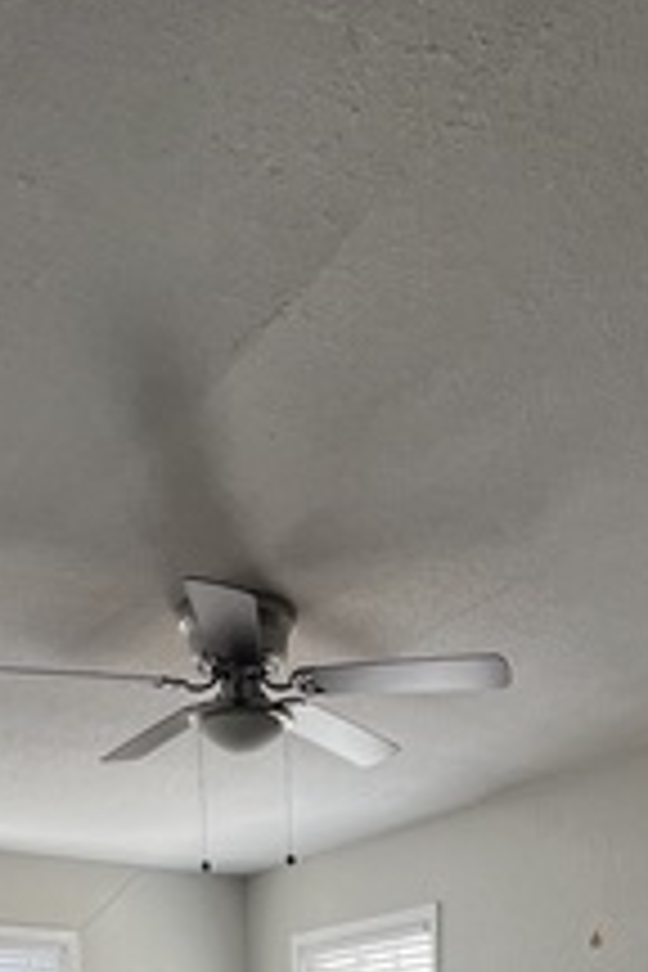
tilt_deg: -13.0
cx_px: 378
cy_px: 1377
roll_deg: +1.5
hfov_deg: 33.3
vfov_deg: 31.3
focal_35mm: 40
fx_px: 1080
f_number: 1.8
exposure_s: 1/116
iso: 32
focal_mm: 1.57
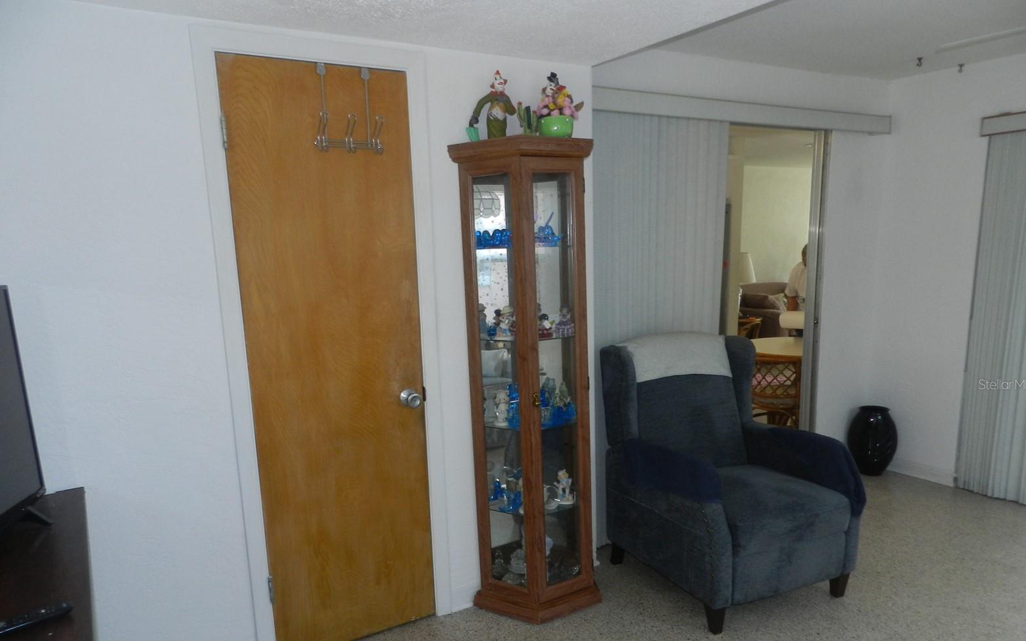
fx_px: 699
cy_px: 384
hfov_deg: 72.5
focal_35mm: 25
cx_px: 514
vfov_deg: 49.0
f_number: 3.4
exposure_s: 1/30
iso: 200
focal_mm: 4
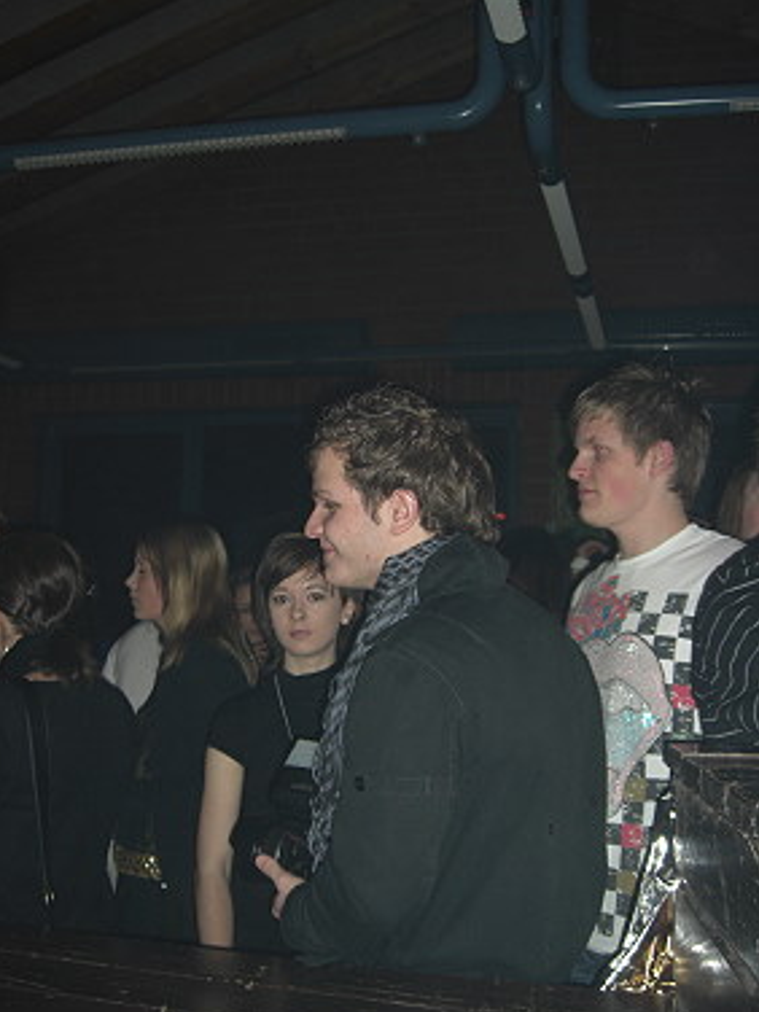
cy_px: 502
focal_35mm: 43
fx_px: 1257
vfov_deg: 43.9
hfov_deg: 33.6
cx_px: 332
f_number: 2.8
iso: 100
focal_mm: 7.9
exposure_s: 1/60
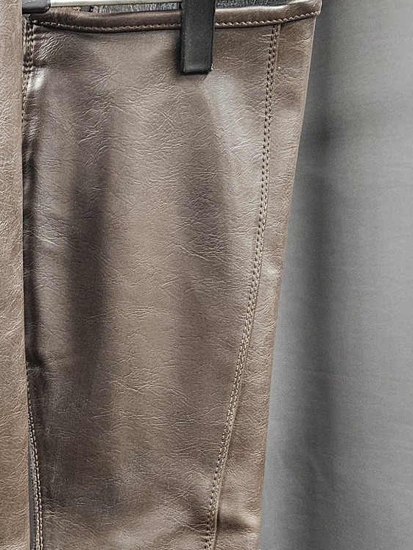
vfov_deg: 30.4
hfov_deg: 22.7
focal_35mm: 63
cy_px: 379
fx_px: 1002
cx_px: 40
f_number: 1.8
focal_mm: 5.4
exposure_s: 1/100
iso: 800
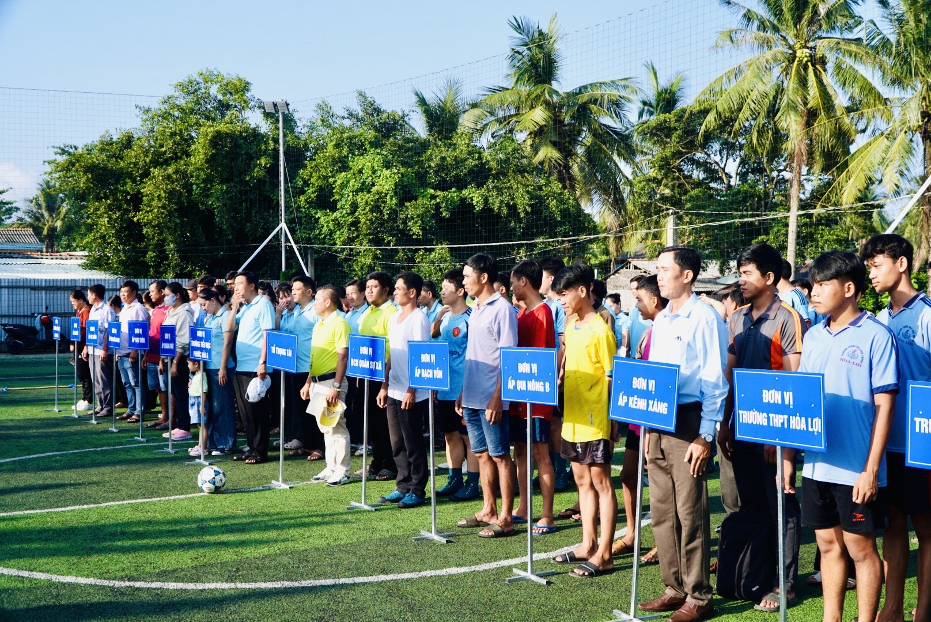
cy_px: 311
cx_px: 466
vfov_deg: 36.9
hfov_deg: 53.1
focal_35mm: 36
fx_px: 932
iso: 100
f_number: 4.5
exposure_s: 1/640
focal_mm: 24
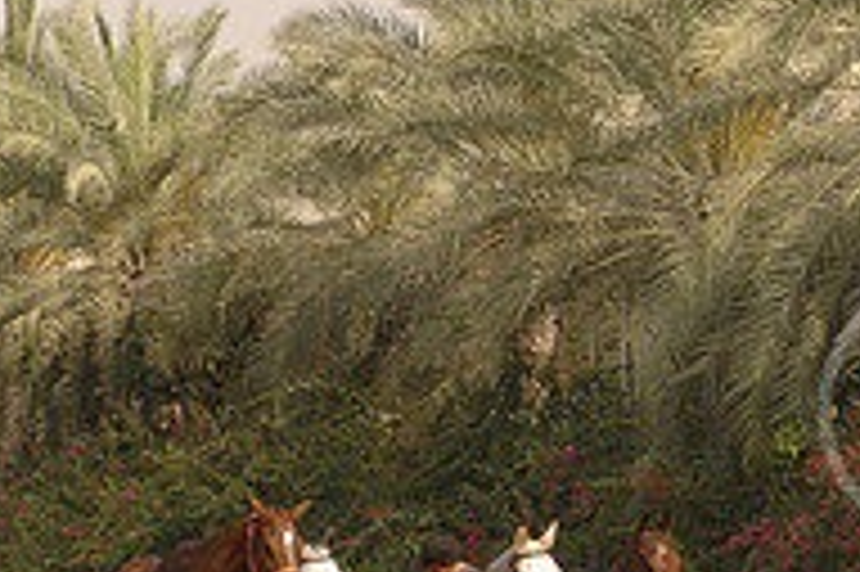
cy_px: 583
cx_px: 964
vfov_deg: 4.3
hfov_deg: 6.4
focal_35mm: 319
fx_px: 7614
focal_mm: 70
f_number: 8.5
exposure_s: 1/320
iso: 320
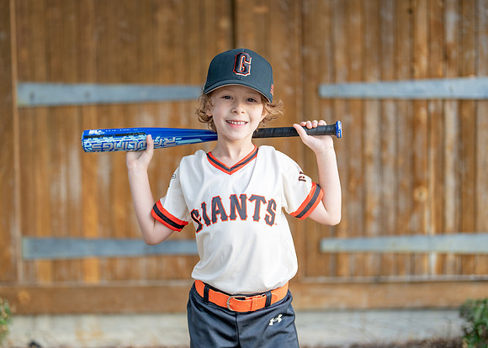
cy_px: 166
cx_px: 230
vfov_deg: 25.1
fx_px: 781
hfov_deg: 34.7
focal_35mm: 56
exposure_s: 1/640
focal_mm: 50
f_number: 1.2
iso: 100
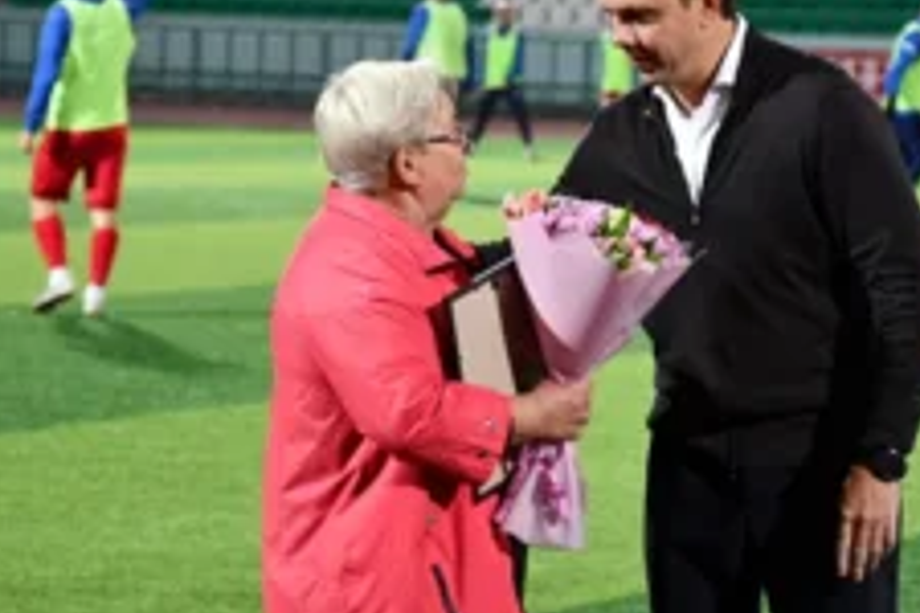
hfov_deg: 8.1
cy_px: 210
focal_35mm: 253
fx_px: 6465
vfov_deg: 5.4
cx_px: 589
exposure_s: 1/60
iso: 1250
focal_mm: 95
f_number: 5.3
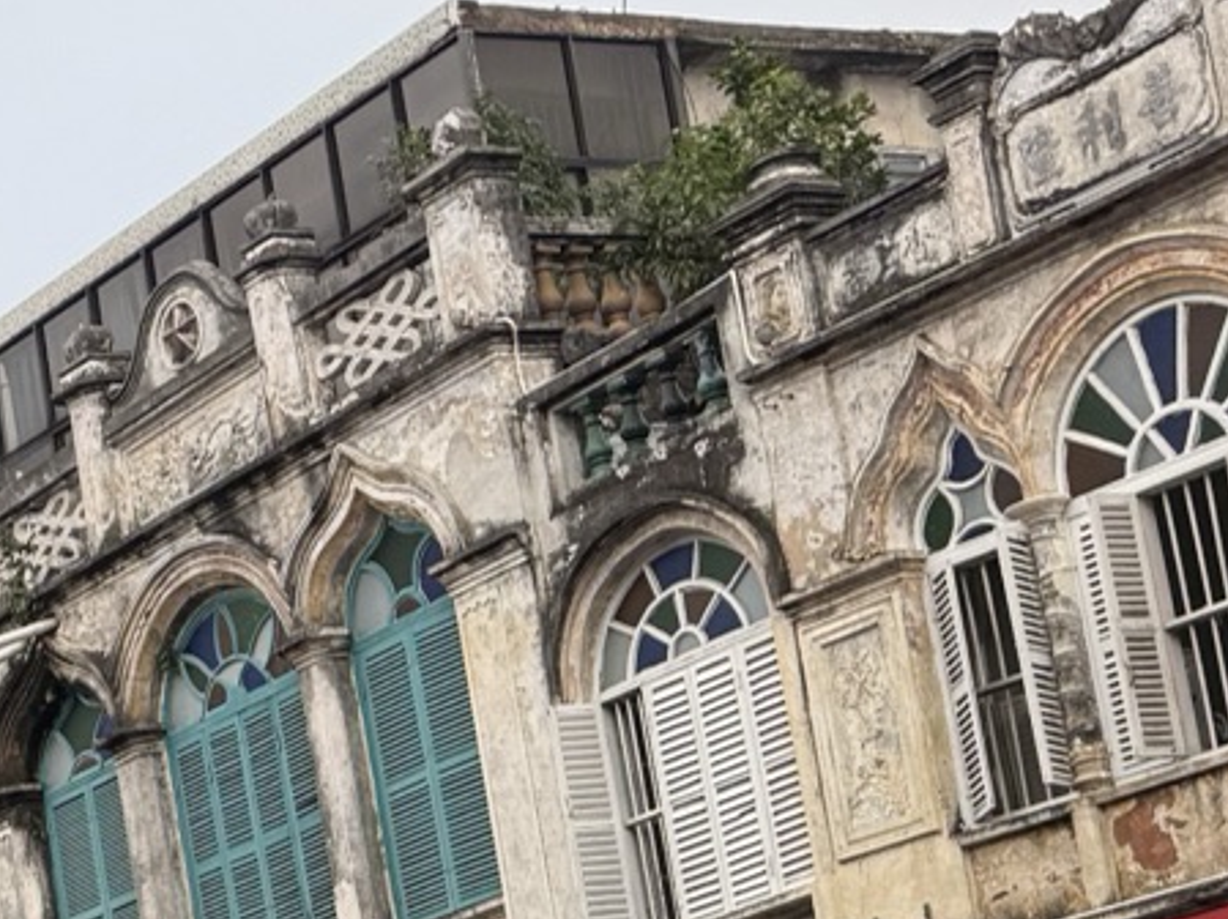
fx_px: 3793
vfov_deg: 13.3
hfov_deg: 15.4
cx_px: -1091
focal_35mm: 107
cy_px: 1234
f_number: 1.78
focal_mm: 6.76
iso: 80
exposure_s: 1/2000
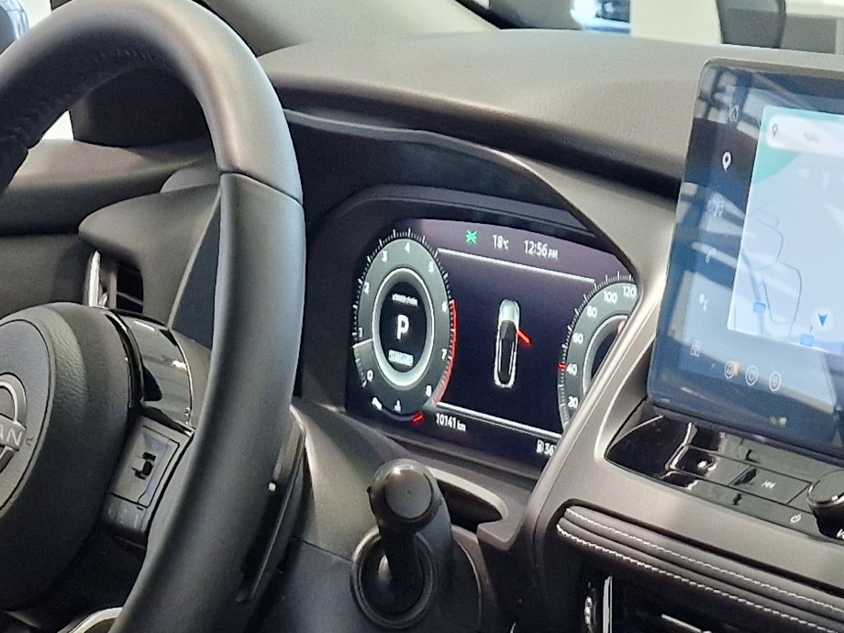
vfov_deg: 12.7
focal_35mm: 100
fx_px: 2438
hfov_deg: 19.5
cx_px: 663
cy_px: 1323
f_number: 1.8
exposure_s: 1/100
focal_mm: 5.4
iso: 320
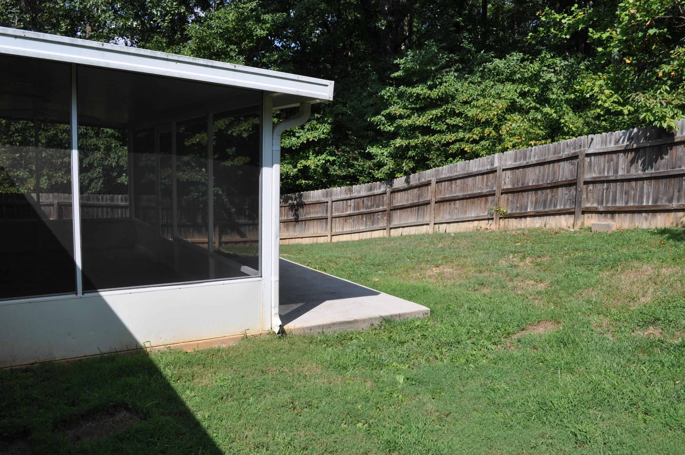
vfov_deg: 47.8
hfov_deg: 67.4
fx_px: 513
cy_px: 228
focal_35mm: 27
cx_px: 342
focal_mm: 18
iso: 200
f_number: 10
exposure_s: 1/400
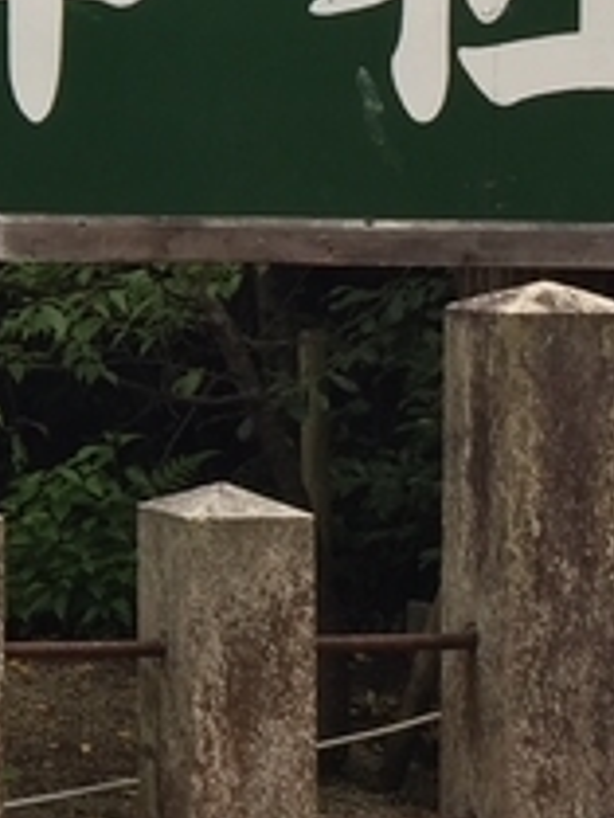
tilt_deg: +0.6
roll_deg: -0.1
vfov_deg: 13.8
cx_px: -559
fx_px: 3355
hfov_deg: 9.8
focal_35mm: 142
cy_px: 164
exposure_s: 1/507
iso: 32
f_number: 2.2
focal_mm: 4.15
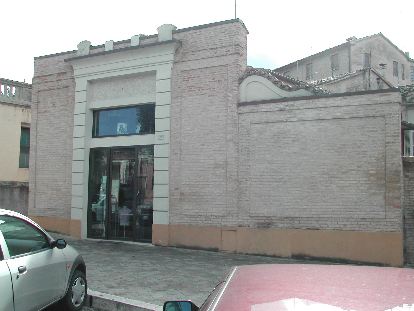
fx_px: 454
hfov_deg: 49.0
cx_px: 207
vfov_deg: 37.7
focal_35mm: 38
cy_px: 156
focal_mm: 8
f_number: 7.6
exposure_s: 1/110
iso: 100
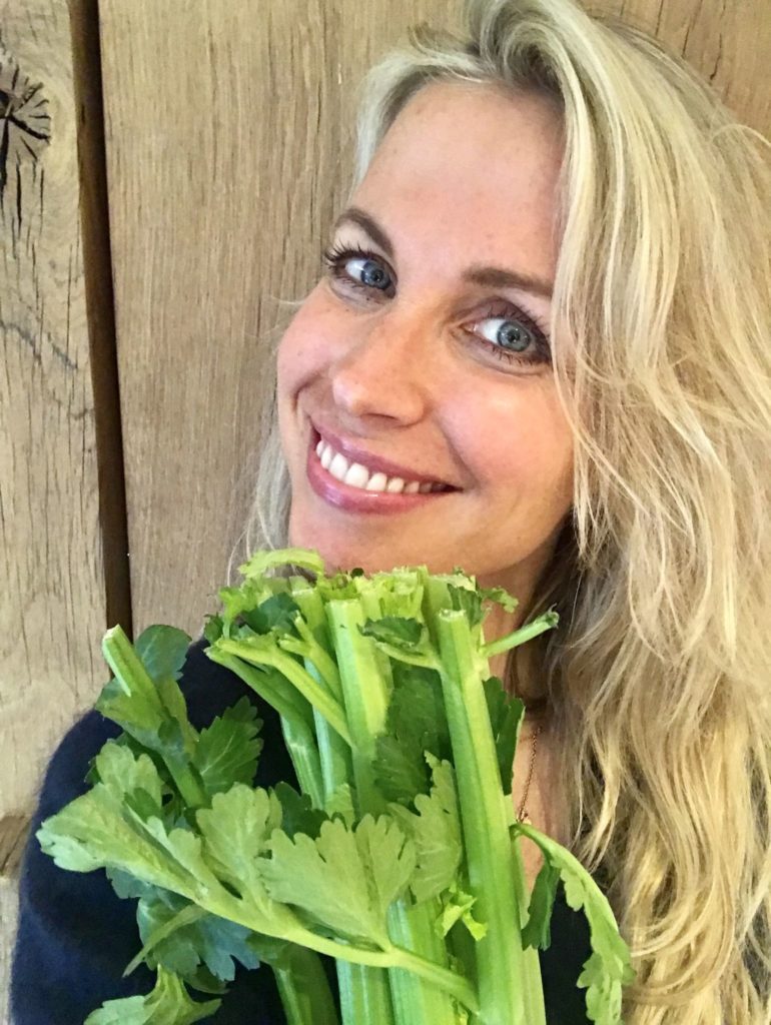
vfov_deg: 56.8
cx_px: 386
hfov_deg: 44.2
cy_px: 512
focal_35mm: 32
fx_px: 949
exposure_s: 1/17
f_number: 2.2
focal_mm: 2.87
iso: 250
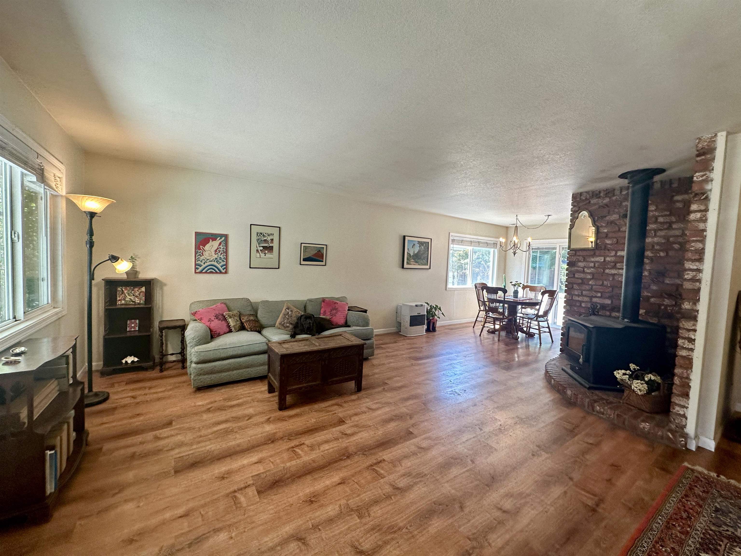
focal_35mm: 14
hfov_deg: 102.1
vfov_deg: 85.7
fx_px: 300
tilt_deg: -2.7
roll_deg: -2.2
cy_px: 278
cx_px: 370
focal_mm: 2.22
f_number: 2.2
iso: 160
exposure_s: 1/120
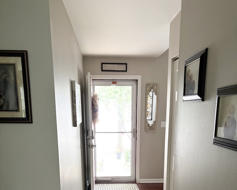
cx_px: 119
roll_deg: +0.7
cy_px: 156
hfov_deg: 52.8
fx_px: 239
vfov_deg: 41.3
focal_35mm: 34
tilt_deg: -11.7
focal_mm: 5.96
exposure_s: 1/30
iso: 1000
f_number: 1.6
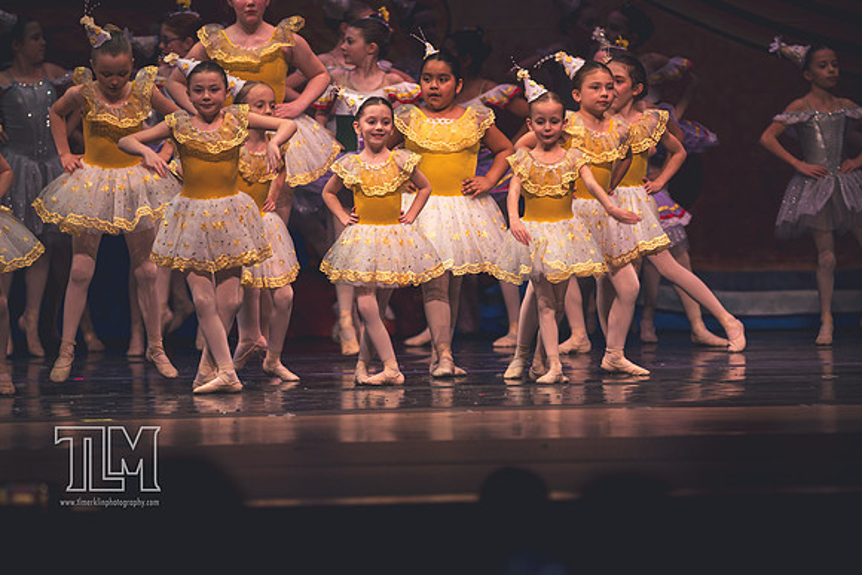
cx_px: 431
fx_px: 7188
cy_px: 288
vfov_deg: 4.6
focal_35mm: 300
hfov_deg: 6.9
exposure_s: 1/250
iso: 250
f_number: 2.8
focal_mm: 200
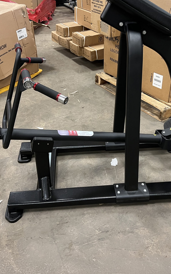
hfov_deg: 27.4
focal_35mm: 47
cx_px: 85
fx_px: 350
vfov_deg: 42.6
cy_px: 141
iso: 320
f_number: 1.5
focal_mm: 5.7
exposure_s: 1/60
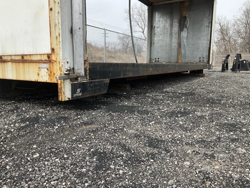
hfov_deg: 61.7
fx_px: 209
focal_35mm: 29
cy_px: 94
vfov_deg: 48.2
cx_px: 125
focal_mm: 3
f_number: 1.8
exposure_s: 1/912
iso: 25
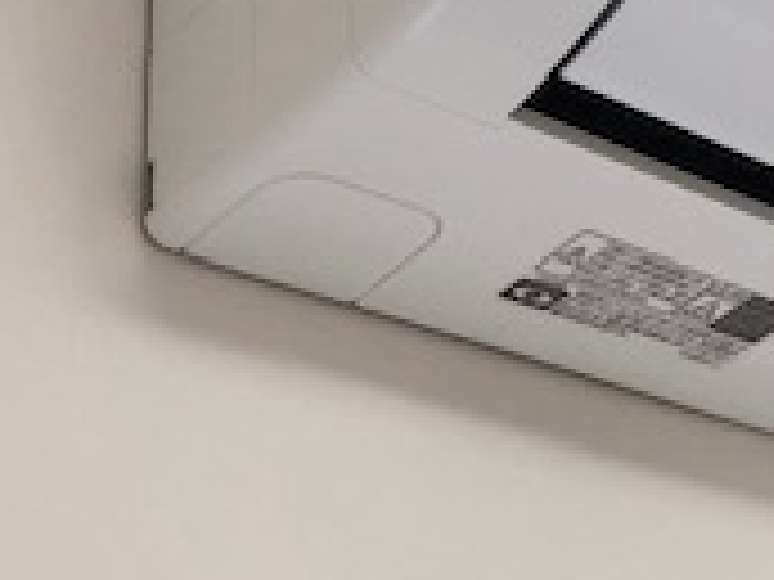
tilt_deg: +36.8
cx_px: 1053
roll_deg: +19.2
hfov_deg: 17.5
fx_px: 2325
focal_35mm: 104
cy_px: -103
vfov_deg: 13.8
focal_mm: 3.99
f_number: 1.8
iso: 40
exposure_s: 1/100
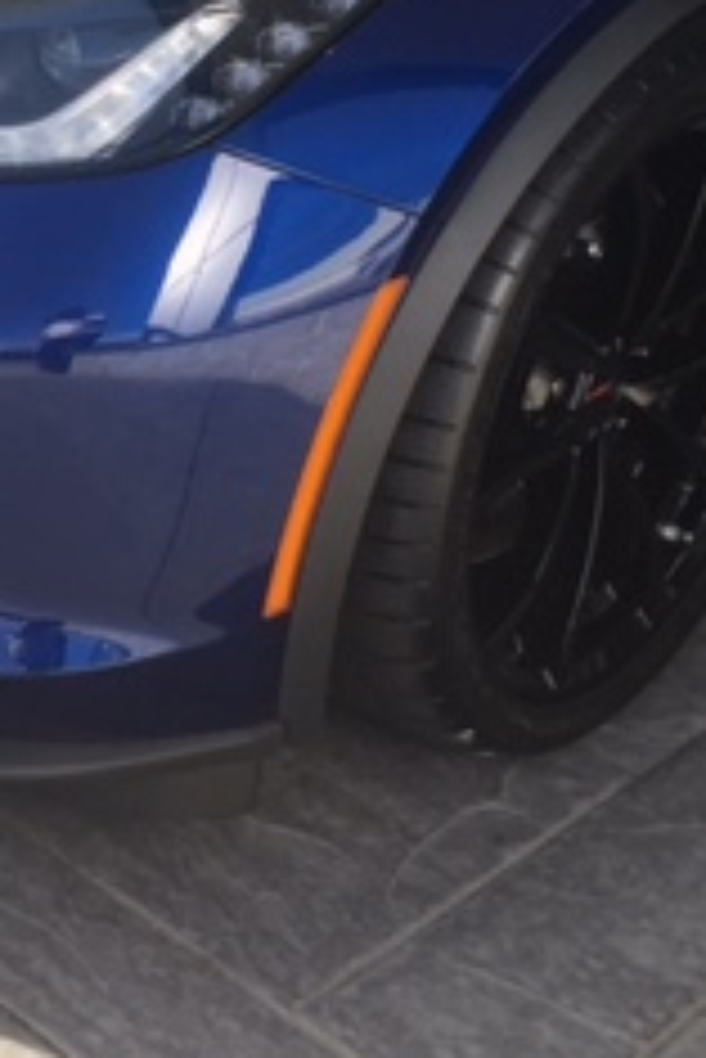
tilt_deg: -23.6
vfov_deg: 24.3
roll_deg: -8.1
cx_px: 216
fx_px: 2408
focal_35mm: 82
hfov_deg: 16.6
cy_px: 185
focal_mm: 4.15
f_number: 2.2
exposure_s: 1/527
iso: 25
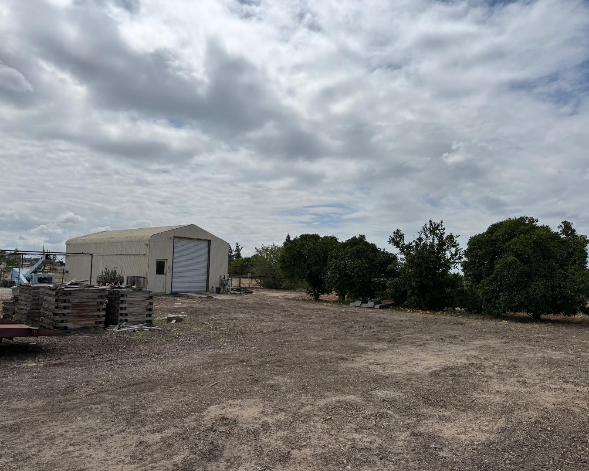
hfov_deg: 66.0
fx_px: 453
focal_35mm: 26
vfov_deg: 54.9
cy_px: 243
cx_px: 281
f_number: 1.78
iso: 64
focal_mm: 6.76
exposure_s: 1/14286
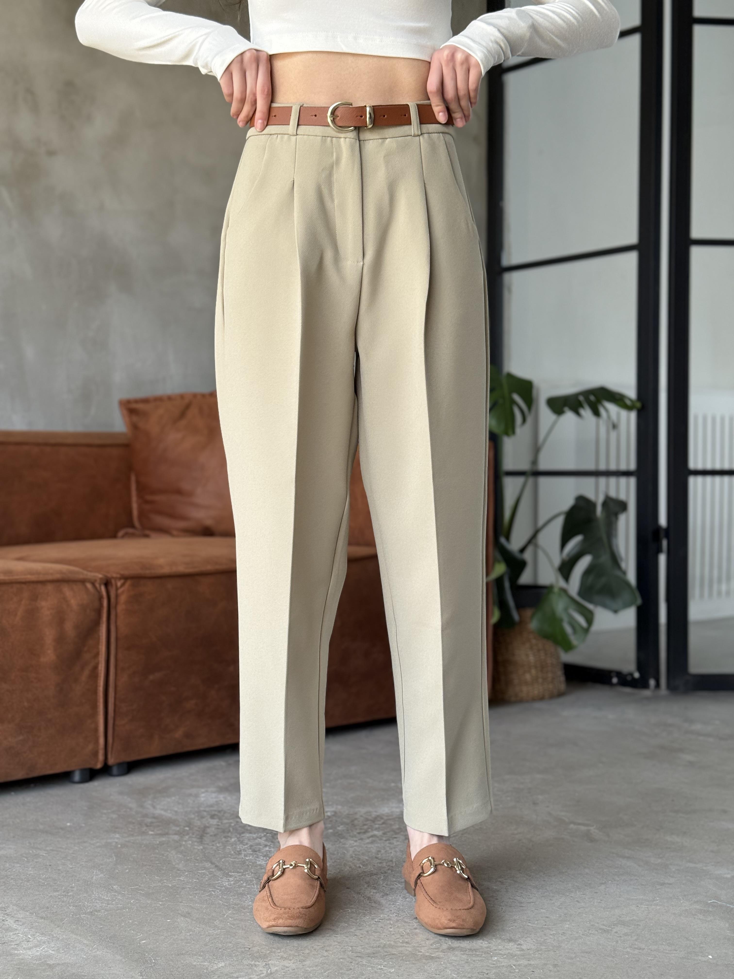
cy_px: 490
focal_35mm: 48
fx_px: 1357
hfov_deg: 30.3
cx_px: 367
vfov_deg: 39.7
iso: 100
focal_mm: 6.76
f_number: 1.78
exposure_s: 1/68
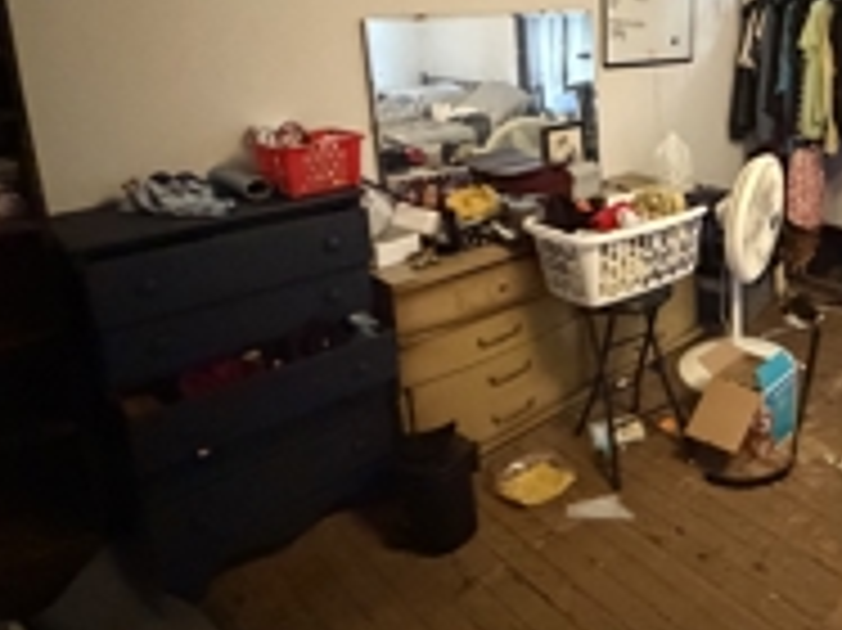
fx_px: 729
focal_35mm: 30
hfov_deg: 53.8
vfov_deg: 45.1
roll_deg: -1.7
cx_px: 729
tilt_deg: -12.9
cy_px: 158
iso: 1600
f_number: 2.2
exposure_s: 1/40
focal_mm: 2.22
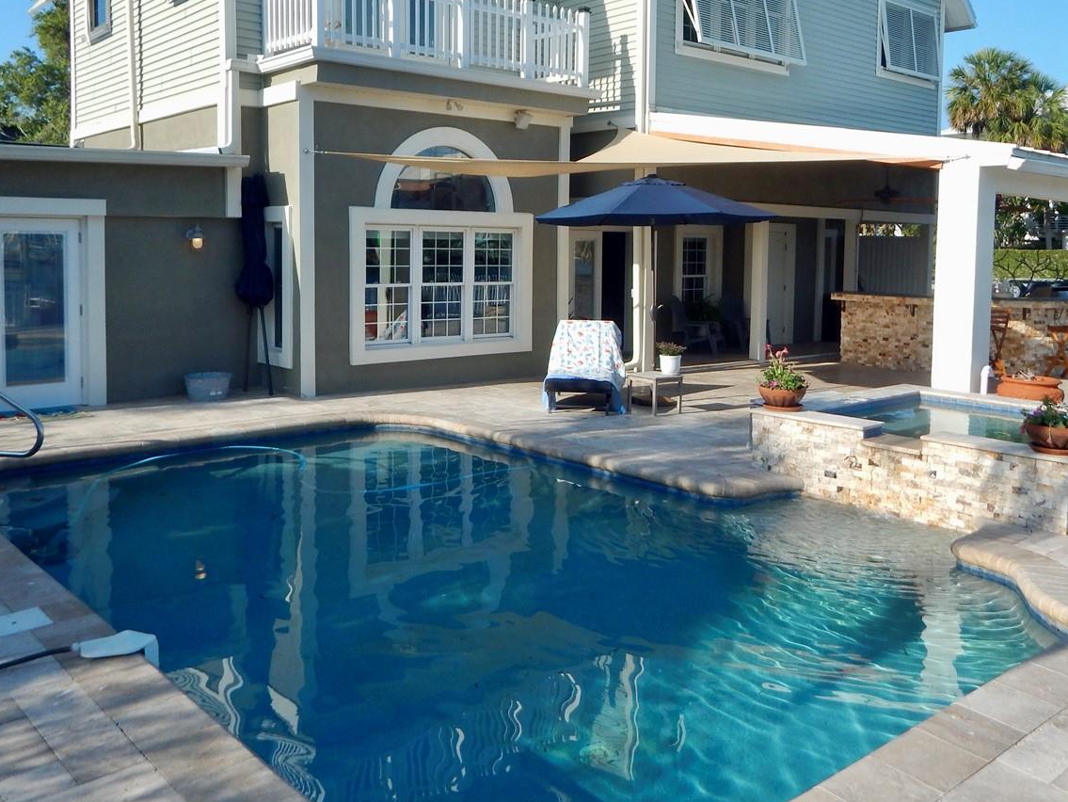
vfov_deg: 45.1
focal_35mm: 31
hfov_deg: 58.3
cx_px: 550
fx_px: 957
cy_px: 306
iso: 125
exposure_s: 1/400
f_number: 6
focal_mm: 4
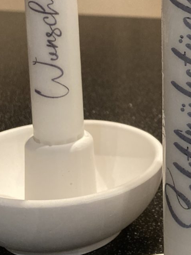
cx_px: 220
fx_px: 618
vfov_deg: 22.7
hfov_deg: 16.9
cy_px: 26
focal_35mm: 84
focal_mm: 3.99
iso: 250
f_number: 1.8
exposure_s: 1/50
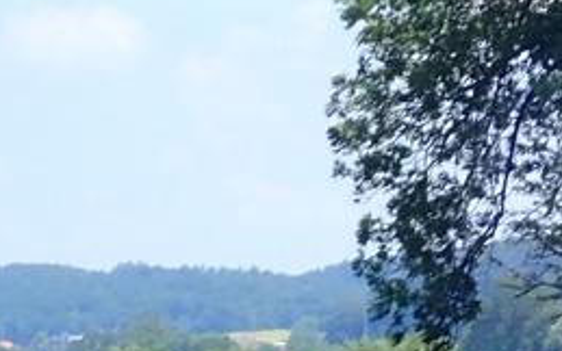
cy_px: 173
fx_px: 8027
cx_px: 603
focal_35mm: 524
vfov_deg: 2.5
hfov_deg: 4.0
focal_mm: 18
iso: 100
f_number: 6.3
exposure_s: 1/200
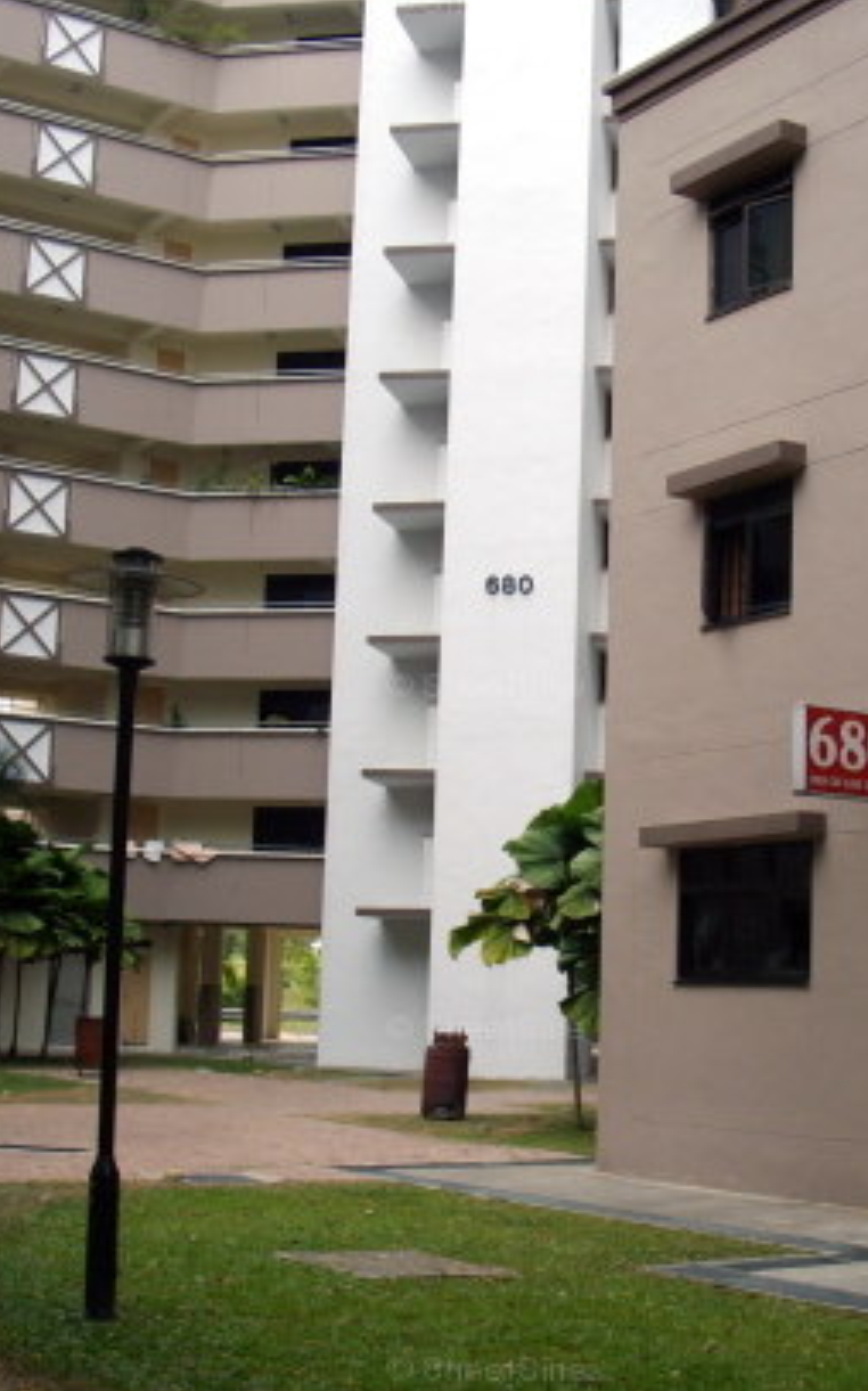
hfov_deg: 24.1
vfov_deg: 38.2
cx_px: 642
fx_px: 2008
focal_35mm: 53
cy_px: 690
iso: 80
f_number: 2.8
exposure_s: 1/160
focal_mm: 6.2
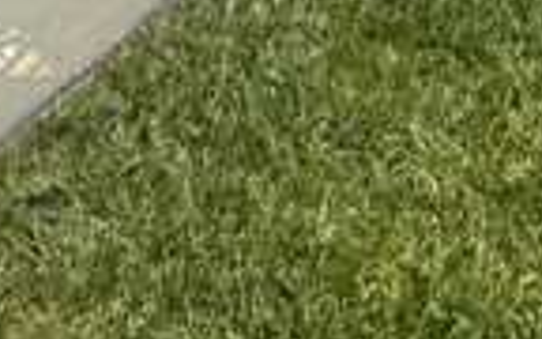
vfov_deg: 8.1
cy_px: -622
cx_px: -181
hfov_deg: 14.2
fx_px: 2083
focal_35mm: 141
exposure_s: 1/9009
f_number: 1.78
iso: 80
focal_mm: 6.76
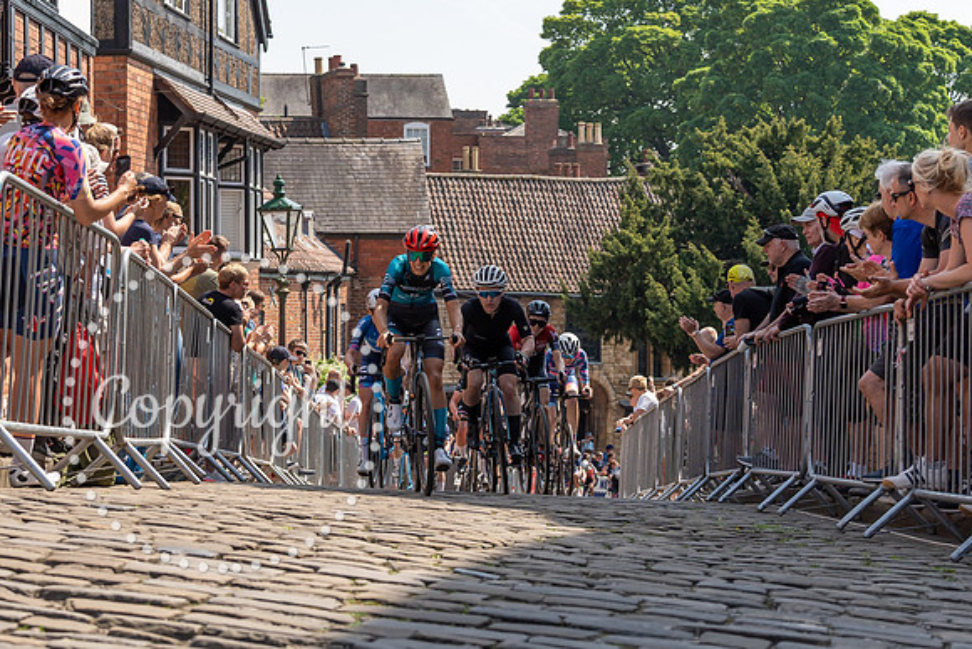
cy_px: 353
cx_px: 377
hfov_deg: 27.1
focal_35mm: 74
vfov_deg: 18.3
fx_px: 2011
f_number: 3.5
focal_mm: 38
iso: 160
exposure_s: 1/2500
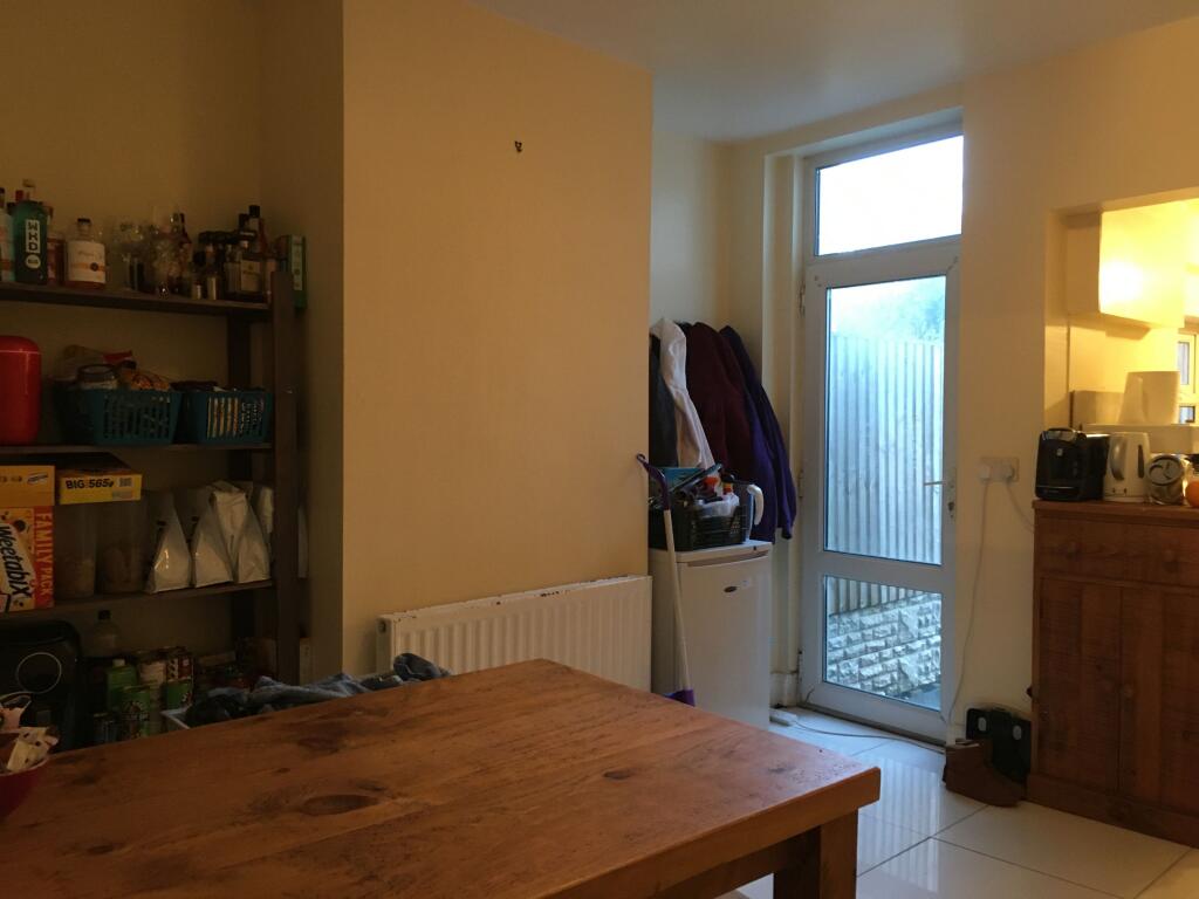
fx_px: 1004
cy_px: 450
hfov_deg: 61.7
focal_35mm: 29
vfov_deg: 48.2
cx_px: 600
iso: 200
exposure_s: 1/33
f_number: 2.2
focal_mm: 4.15
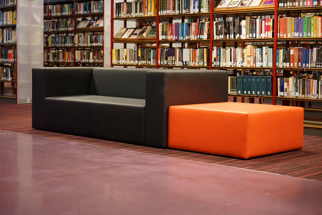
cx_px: 161
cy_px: 108
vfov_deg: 21.6
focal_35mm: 63
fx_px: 563
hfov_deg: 31.9
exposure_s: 1/160
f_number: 4
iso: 3200
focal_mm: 63
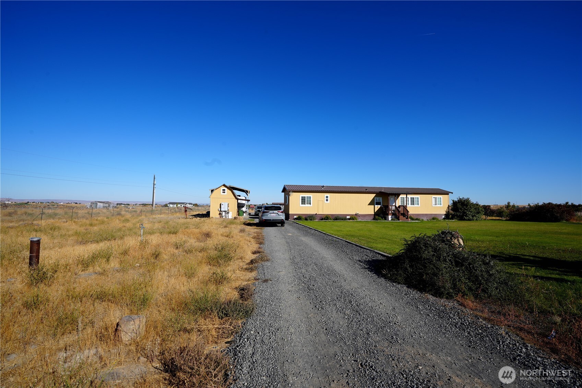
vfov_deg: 73.7
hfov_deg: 96.7
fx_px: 259
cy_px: 194
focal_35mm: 16
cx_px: 291
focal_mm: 16
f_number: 10
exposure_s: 1/200
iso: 100
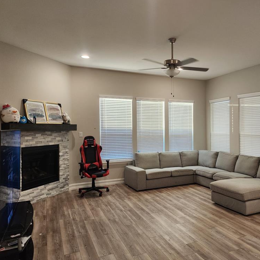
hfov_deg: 56.7
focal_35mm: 28
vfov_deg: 57.3
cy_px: 126
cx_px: 161
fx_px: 238
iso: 200
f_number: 1.8
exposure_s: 1/120
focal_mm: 6.4
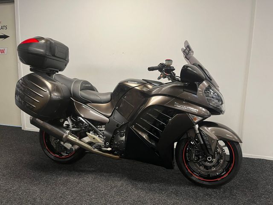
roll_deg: -0.6
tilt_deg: -8.8
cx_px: 136
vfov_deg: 53.1
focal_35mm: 26
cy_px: 102
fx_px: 205
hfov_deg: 67.3
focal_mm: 5.1
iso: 80
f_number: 1.6
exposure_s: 1/50
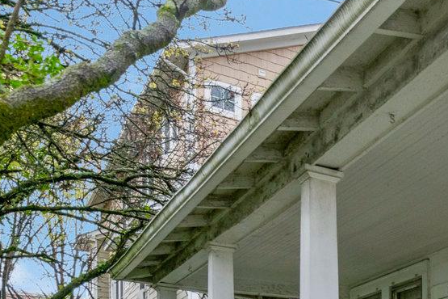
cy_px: 462
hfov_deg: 26.6
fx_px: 734
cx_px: 634
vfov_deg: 19.7
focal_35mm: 59
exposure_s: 1/500
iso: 1250
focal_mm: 16
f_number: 8
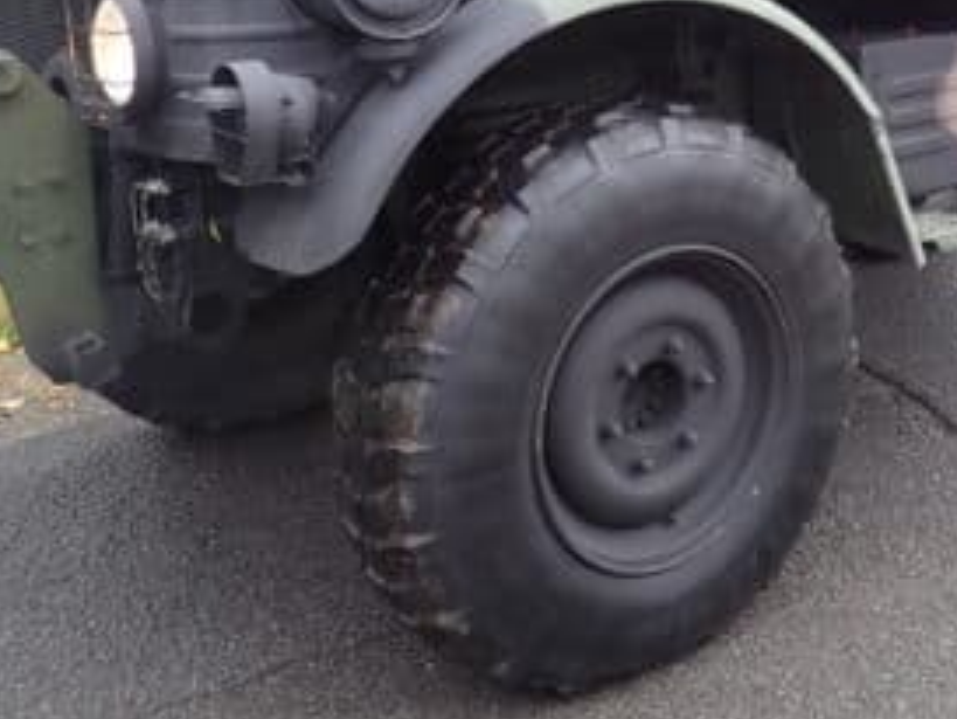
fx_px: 1521
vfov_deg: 25.0
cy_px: -35
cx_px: 740
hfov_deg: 34.1
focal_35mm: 55
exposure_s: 1/160
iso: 100
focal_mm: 4.5
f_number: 2
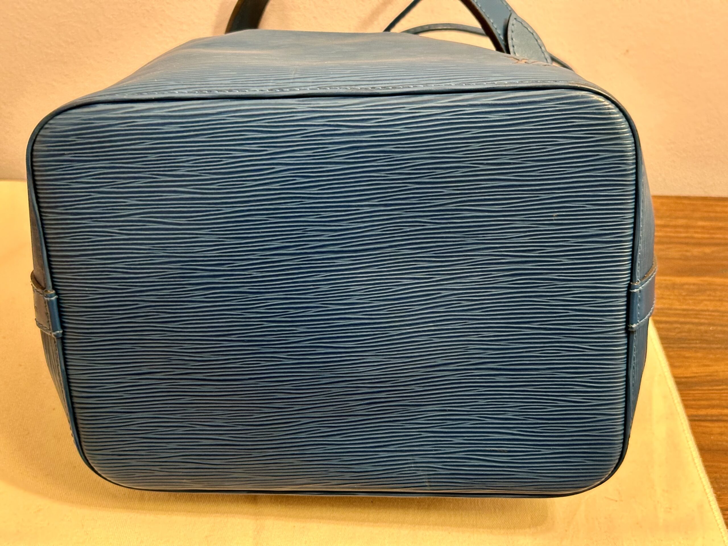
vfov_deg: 30.3
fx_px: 1009
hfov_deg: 39.7
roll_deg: -1.3
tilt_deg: -34.9
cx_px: 364
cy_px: 273
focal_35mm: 48
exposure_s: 1/33
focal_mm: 6.86
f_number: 1.78
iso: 250
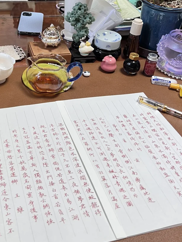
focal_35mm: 46
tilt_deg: -28.8
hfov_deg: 31.2
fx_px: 323
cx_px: 55
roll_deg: -4.5
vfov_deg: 39.5
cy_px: 45
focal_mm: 5.7
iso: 80
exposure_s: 1/50
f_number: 1.5
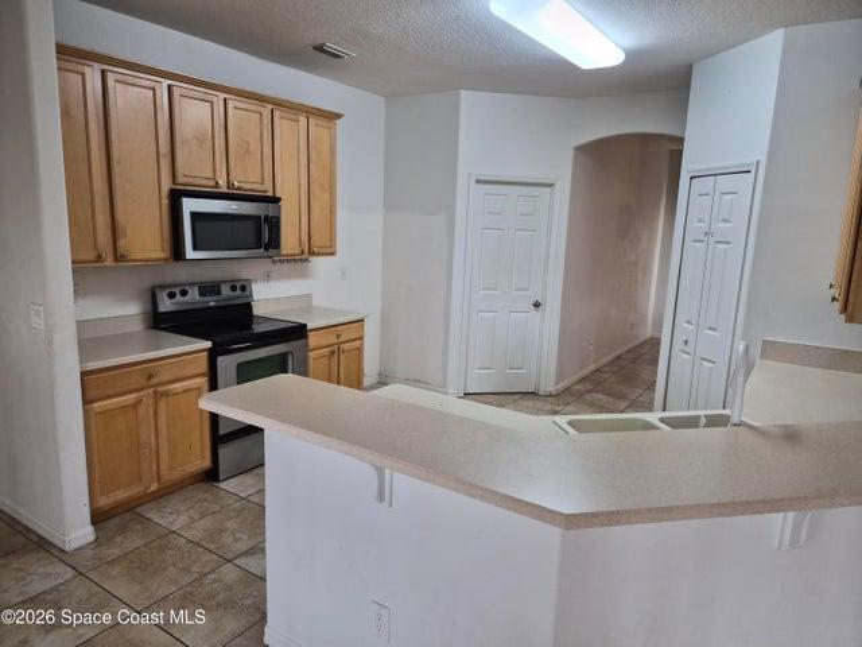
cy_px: 324
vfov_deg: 58.9
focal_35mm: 23
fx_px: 573
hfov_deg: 73.9
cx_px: 431
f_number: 1.8
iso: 320
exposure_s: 1/120
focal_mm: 5.4
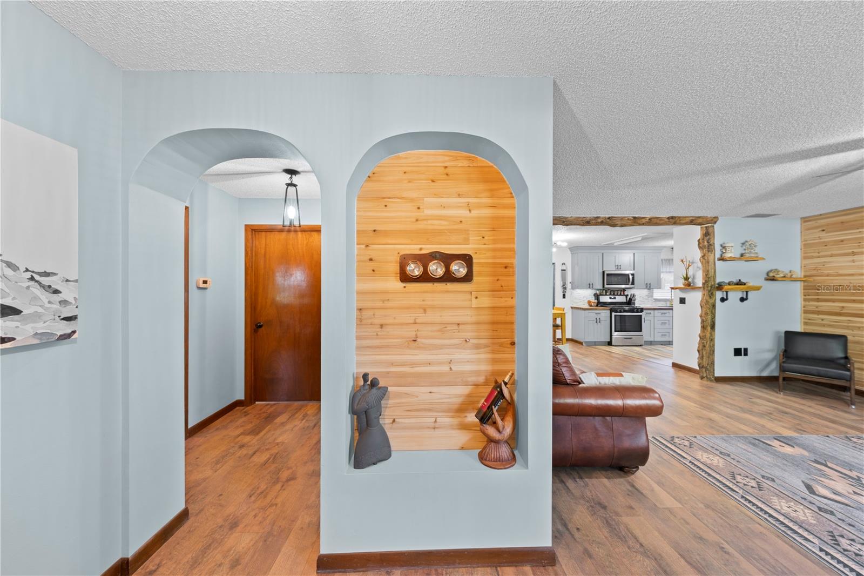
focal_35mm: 12
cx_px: 432
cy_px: 288
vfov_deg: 90.0
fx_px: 288
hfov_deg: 112.6
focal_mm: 12
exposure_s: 6
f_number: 9
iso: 100
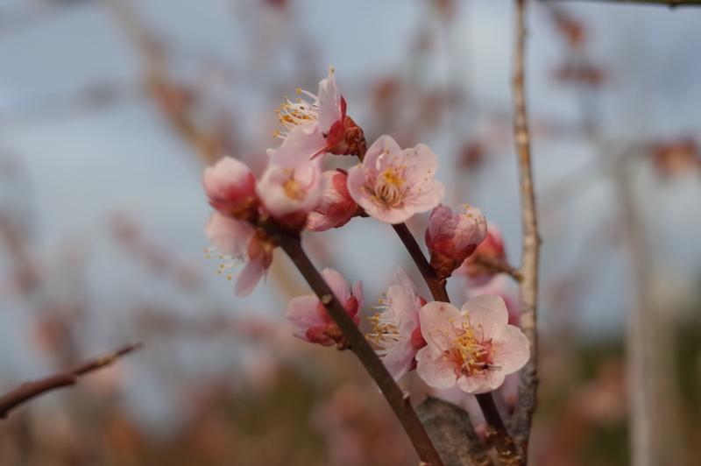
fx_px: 914
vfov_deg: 28.6
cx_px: 350
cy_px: 233
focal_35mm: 47
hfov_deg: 41.9
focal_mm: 18.3
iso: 160
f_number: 2.8
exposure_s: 1/750
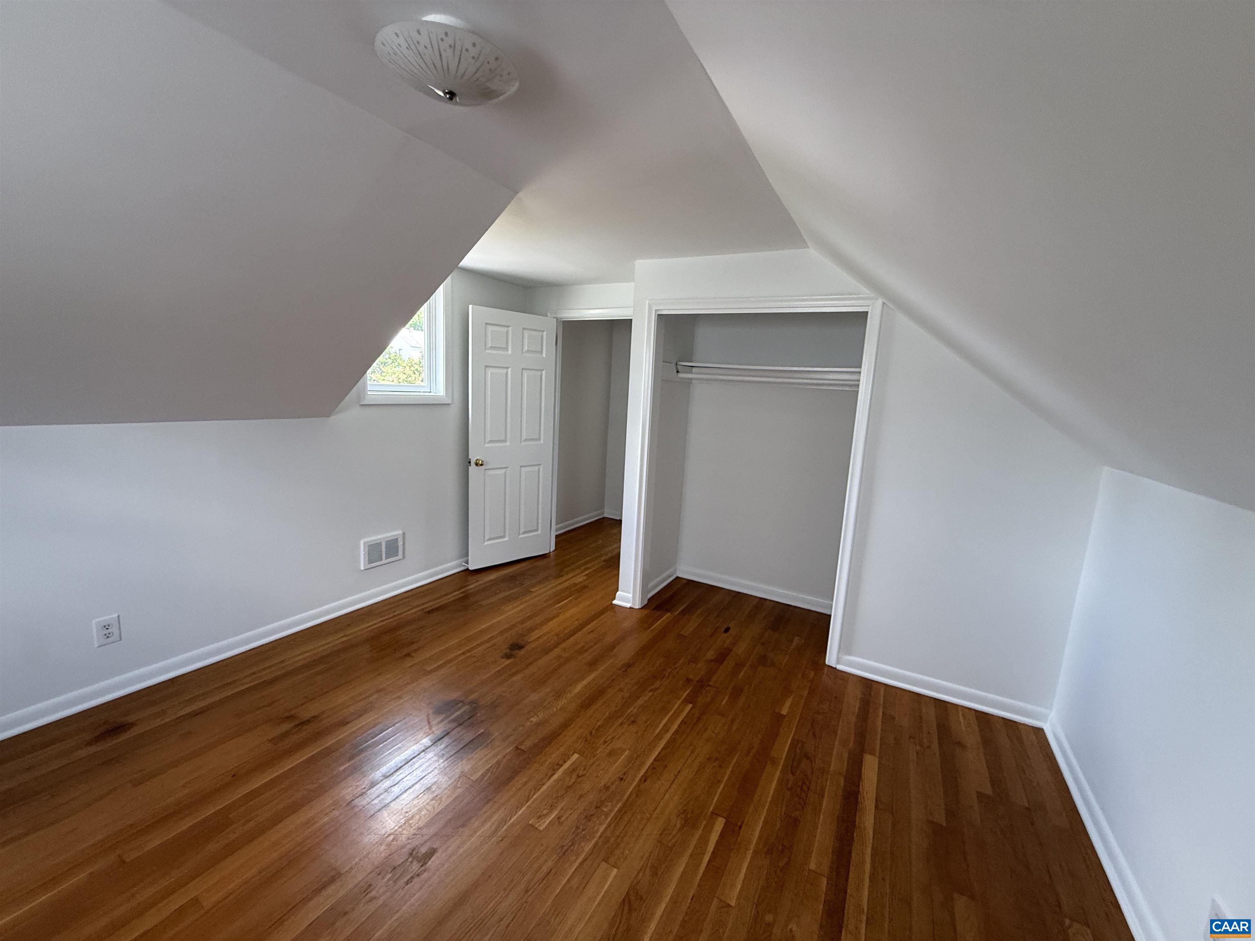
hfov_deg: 102.1
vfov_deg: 85.7
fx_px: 508
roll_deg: -3.4
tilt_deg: -9.4
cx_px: 628
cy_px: 470
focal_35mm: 14
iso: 200
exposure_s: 1/99
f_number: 2.2
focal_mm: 2.22
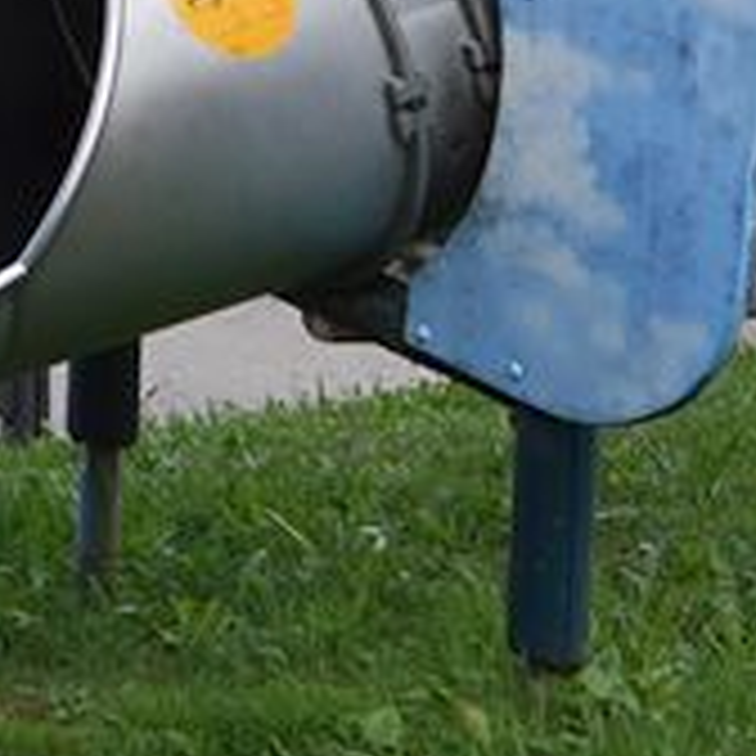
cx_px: -3010
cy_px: -1570
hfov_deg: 5.5
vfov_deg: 6.5
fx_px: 6004
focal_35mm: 243
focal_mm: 24
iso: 100
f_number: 8
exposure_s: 1/100
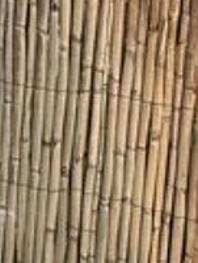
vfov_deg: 18.5
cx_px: -333
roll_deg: +3.2
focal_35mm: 93
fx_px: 709
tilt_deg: -4.8
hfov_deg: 11.7
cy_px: -137
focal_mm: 2.22
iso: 50
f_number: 2.2
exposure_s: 1/1420
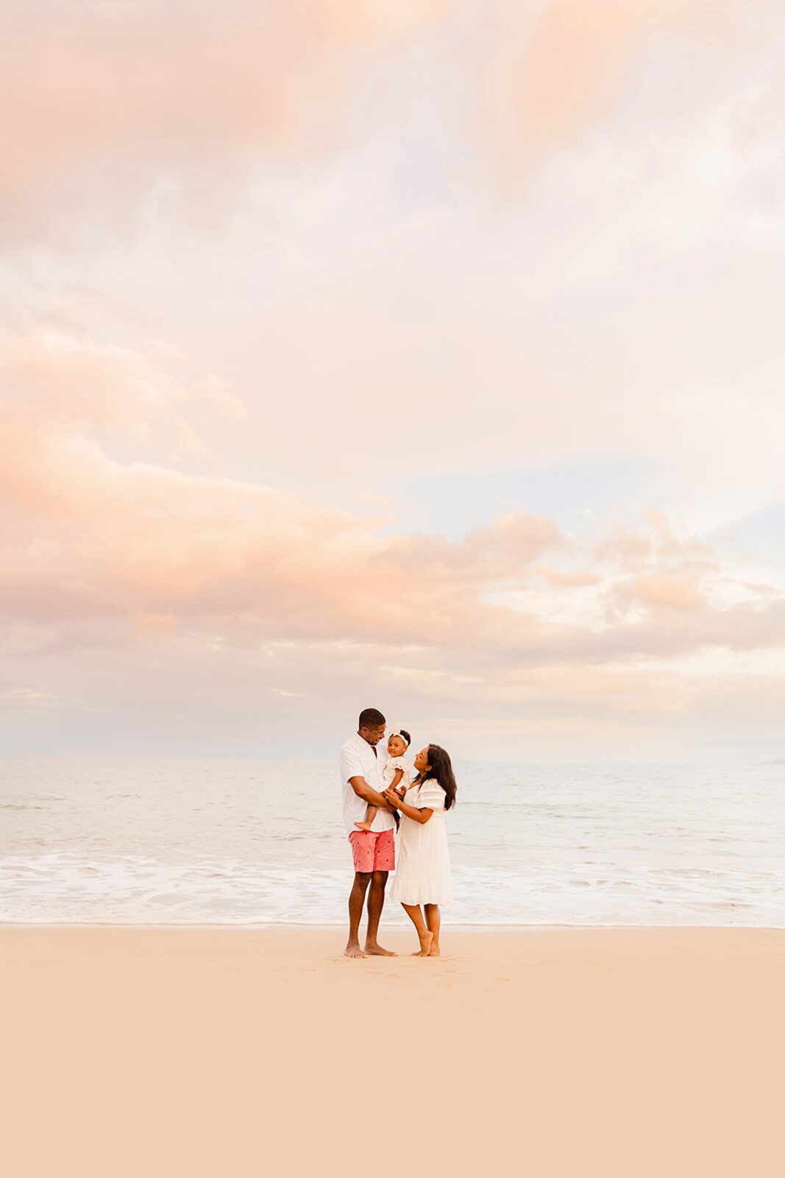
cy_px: 589
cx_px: 392
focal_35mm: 35
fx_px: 1144
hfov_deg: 37.9
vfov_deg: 54.4
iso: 160
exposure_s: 1/500
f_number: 2
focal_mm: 35
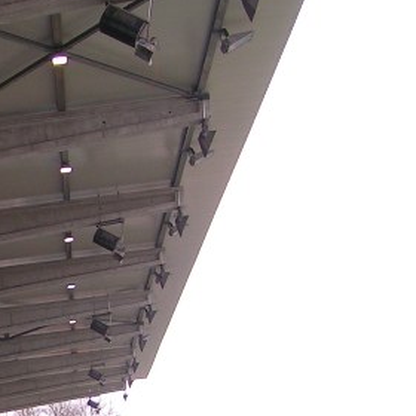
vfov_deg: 17.8
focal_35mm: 96
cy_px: 379
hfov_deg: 17.0
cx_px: -131
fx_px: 1305
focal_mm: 5.8
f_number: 4
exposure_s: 1/60
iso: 50
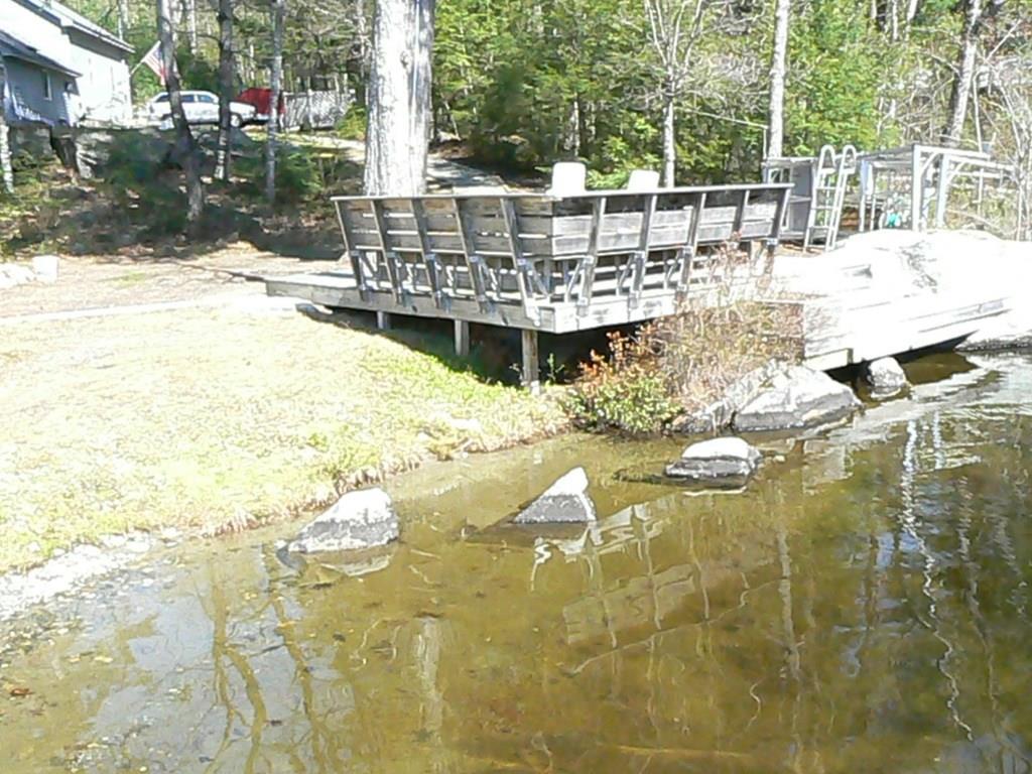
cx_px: 516
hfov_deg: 51.4
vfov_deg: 39.7
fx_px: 1073
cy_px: 387
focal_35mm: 36
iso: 1600
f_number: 8
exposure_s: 1/1300
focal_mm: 6
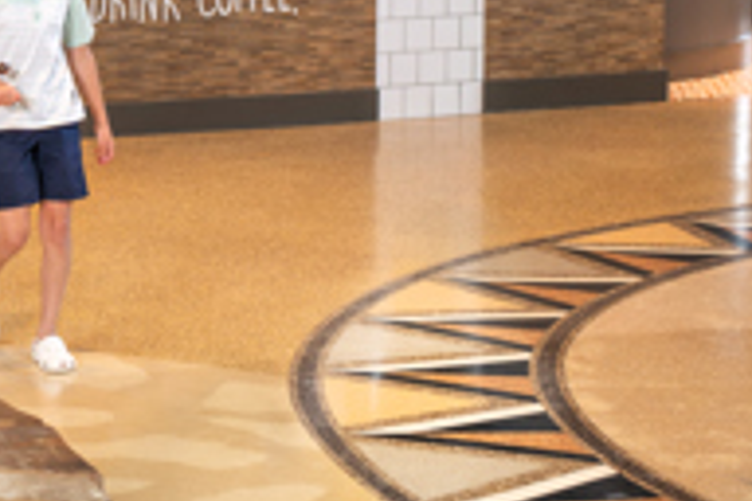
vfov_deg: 9.0
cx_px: -264
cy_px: -123
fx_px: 3133
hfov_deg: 13.1
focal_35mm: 150
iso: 800
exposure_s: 1/80
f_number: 4.5
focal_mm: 50
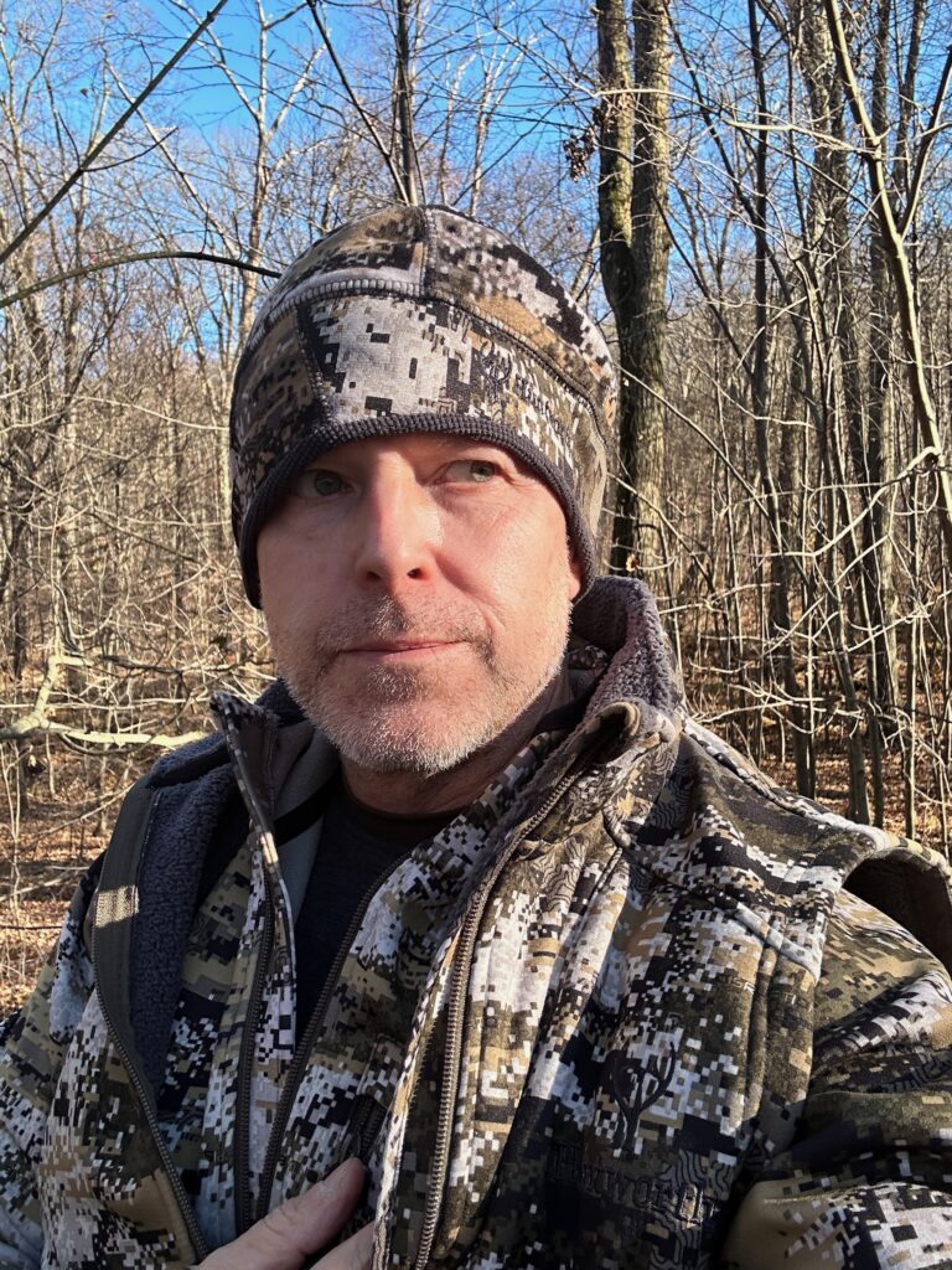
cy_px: 635
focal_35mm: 30
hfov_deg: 46.8
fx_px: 1100
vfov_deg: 60.0
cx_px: 476
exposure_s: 1/320
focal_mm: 2.69
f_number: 1.9
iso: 25
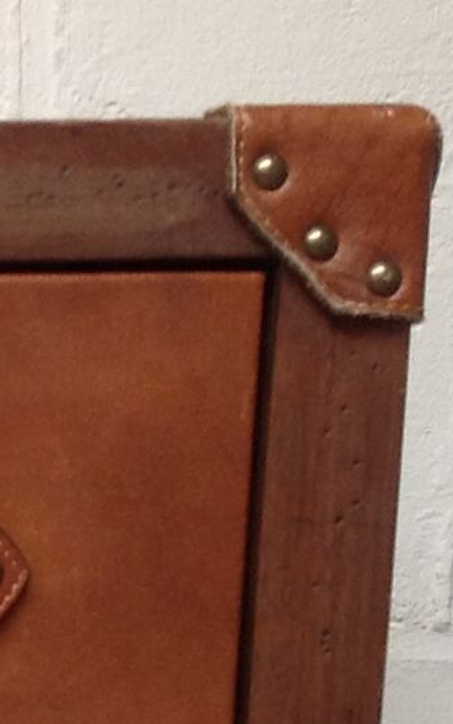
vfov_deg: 11.0
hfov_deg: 6.5
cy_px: 1251
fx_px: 3557
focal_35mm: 180
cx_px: -973
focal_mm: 4.28
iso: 80
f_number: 2.4
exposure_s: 1/17
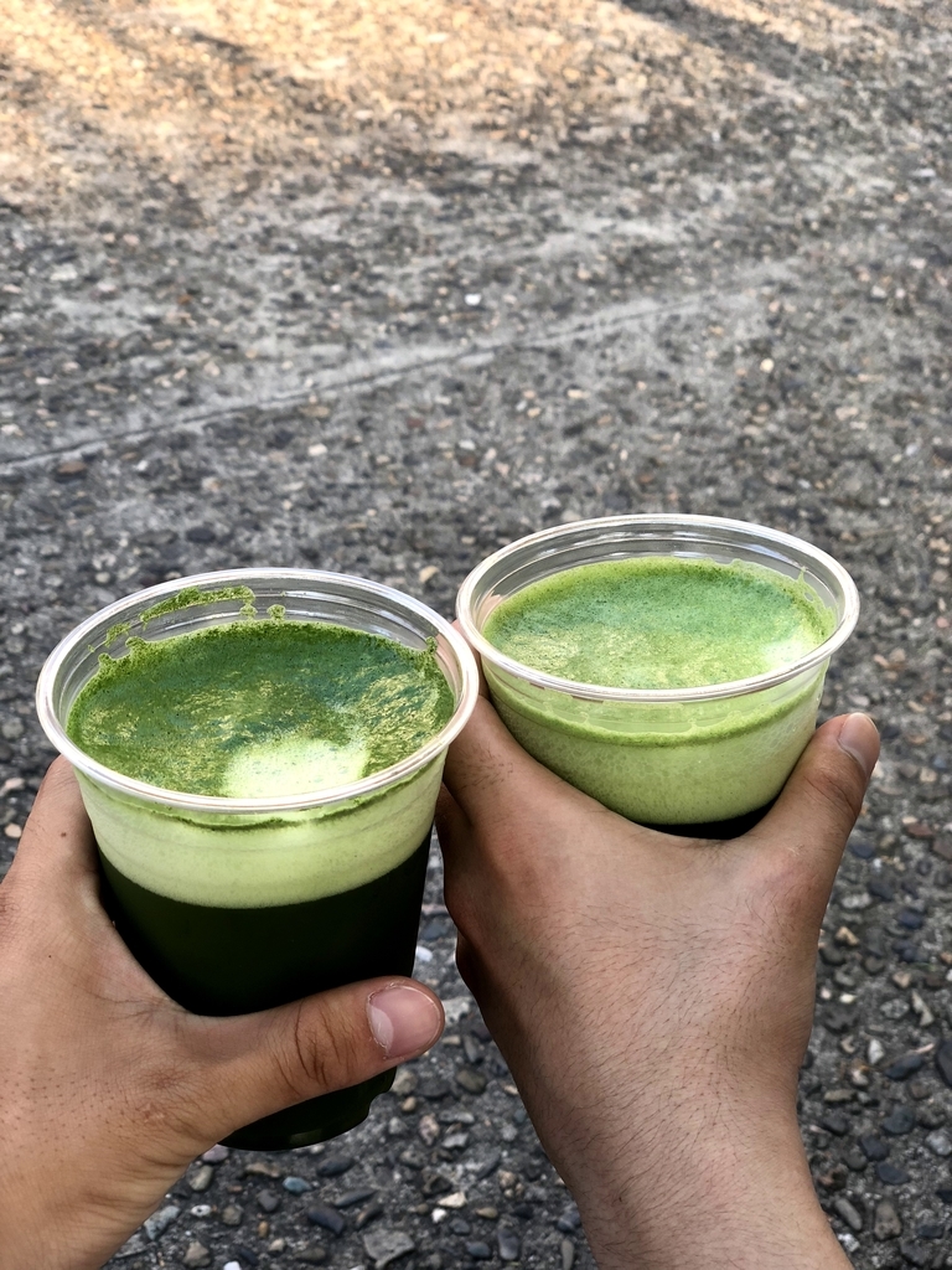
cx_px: 476
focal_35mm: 52
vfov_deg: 36.8
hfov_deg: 28.0
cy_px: 635
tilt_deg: -28.6
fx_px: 1907
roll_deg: -1.1
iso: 16
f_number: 2.4
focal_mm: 6
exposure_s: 1/60
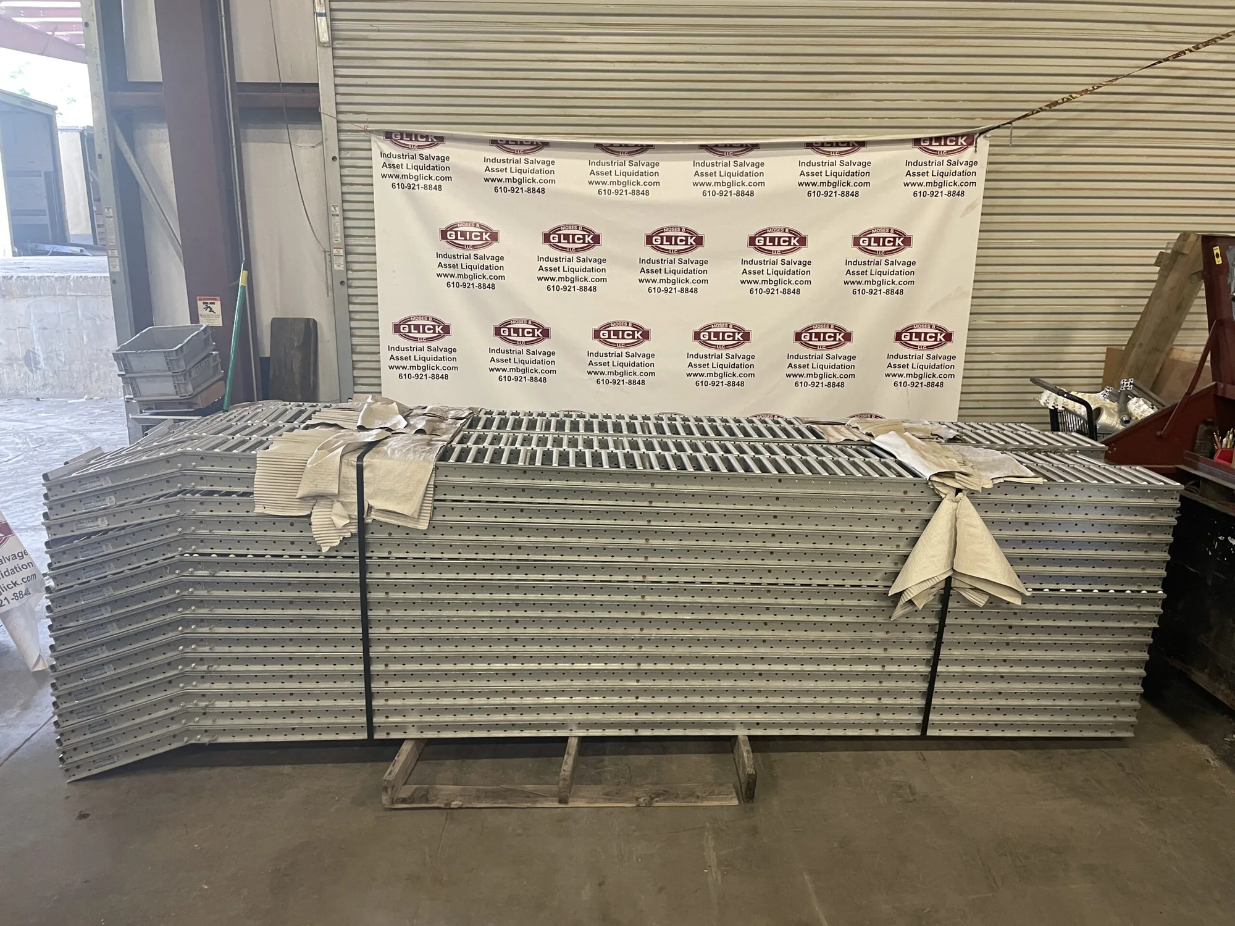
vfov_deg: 53.1
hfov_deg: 67.3
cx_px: 618
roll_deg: +0.0
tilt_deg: -13.6
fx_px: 928
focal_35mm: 26
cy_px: 463
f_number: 1.6
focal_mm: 4.2
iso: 250
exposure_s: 1/60
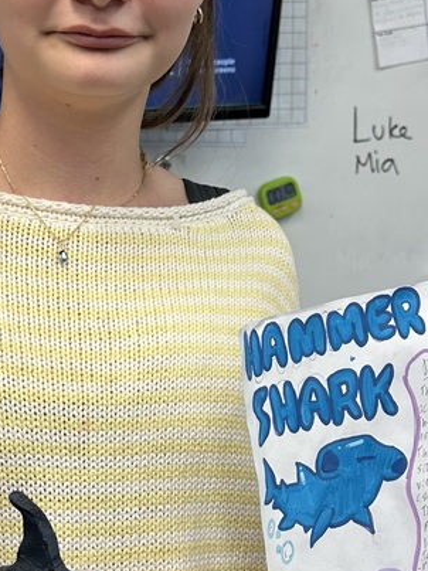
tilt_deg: -9.0
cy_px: 320
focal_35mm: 61
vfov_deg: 31.7
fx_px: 1006
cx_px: 111
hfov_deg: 23.8
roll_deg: +1.4
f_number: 1.78
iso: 125
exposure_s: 1/120
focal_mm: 6.86
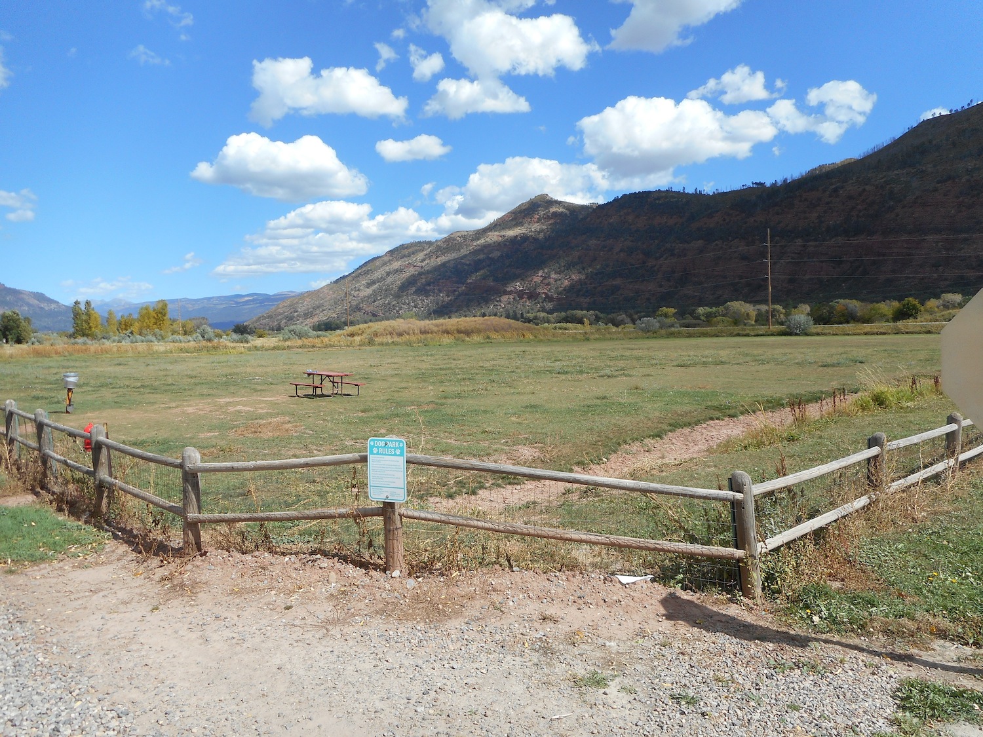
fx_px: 710
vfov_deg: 54.9
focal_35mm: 25
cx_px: 492
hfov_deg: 69.4
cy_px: 368
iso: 80
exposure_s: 1/640
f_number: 3.7
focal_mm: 4.5
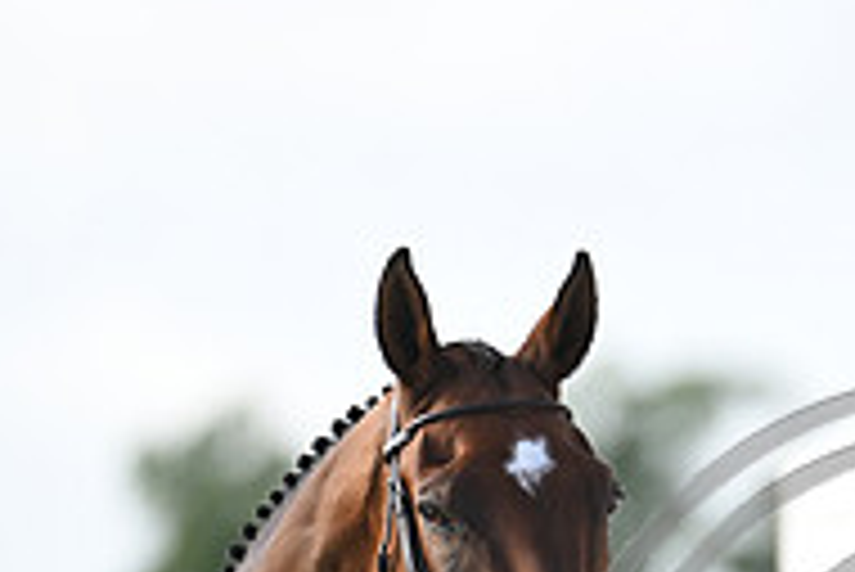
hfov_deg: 1.7
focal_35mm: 1218
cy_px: 772
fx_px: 28949
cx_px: 940
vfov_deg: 1.1
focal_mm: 400
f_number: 5
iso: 1000
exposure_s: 1/1600
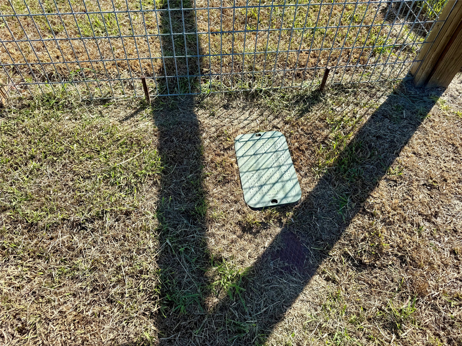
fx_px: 320
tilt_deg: -53.5
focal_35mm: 24
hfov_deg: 71.6
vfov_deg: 56.8
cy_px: 173
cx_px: 231
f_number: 1.78
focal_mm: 6.76
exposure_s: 1/2703
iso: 80
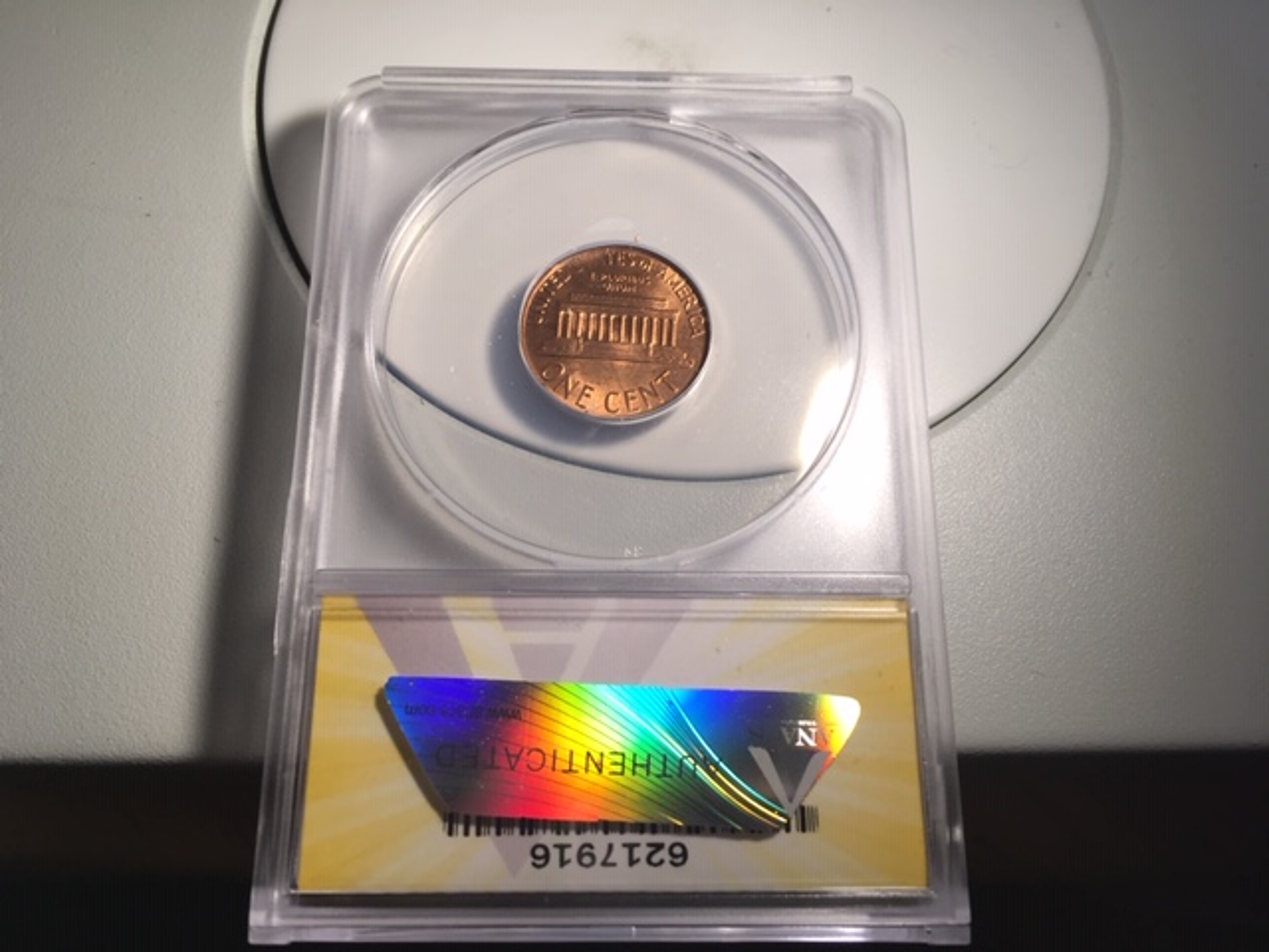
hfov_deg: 61.7
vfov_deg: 48.2
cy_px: 476
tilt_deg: -71.4
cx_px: 634
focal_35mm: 29
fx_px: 1063
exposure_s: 1/120
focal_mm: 4.15
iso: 32
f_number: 2.2
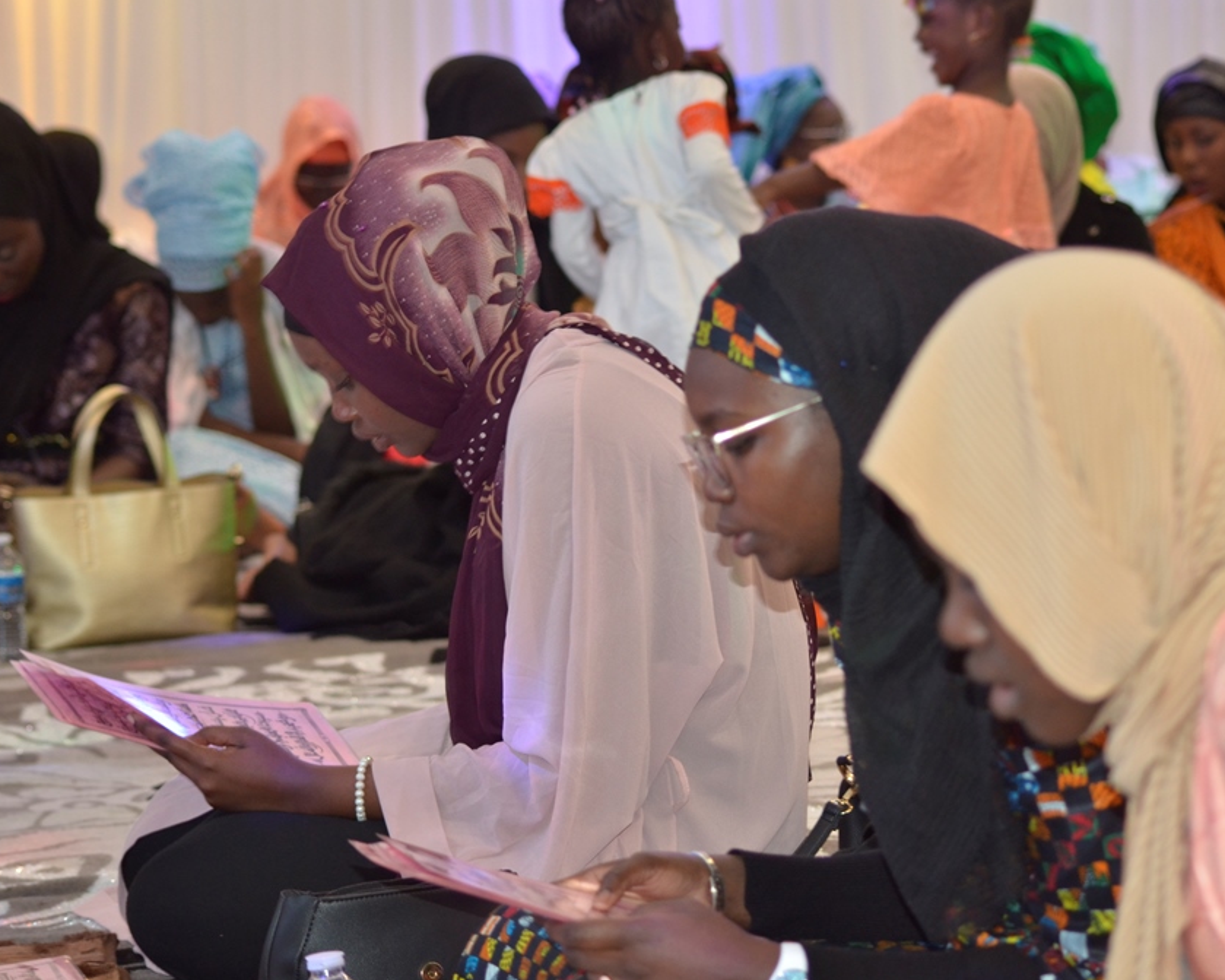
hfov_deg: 16.0
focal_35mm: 120
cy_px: 489
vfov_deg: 12.8
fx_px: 4350
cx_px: 714
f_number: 4
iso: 640
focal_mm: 70
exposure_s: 1/50
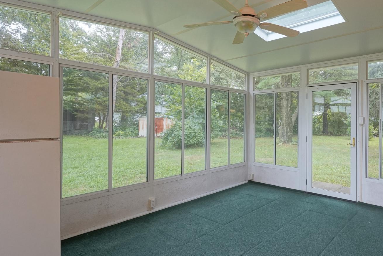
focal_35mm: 22
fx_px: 234
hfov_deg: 76.9
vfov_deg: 57.2
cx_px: 243
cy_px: 123
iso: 2500
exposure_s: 1/30
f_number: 7.1
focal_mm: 14
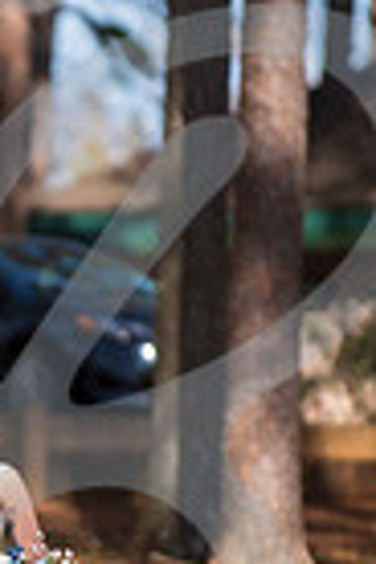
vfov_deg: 3.2
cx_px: -135
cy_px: 462
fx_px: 10198
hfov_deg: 2.1
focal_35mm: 651
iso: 100
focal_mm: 200
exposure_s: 1/640
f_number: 2.8
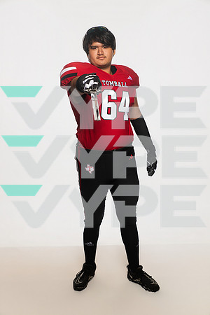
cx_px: 105
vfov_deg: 39.6
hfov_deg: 27.0
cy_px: 158
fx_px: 437
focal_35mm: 50
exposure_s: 1/200
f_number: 6.3
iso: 500
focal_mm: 50
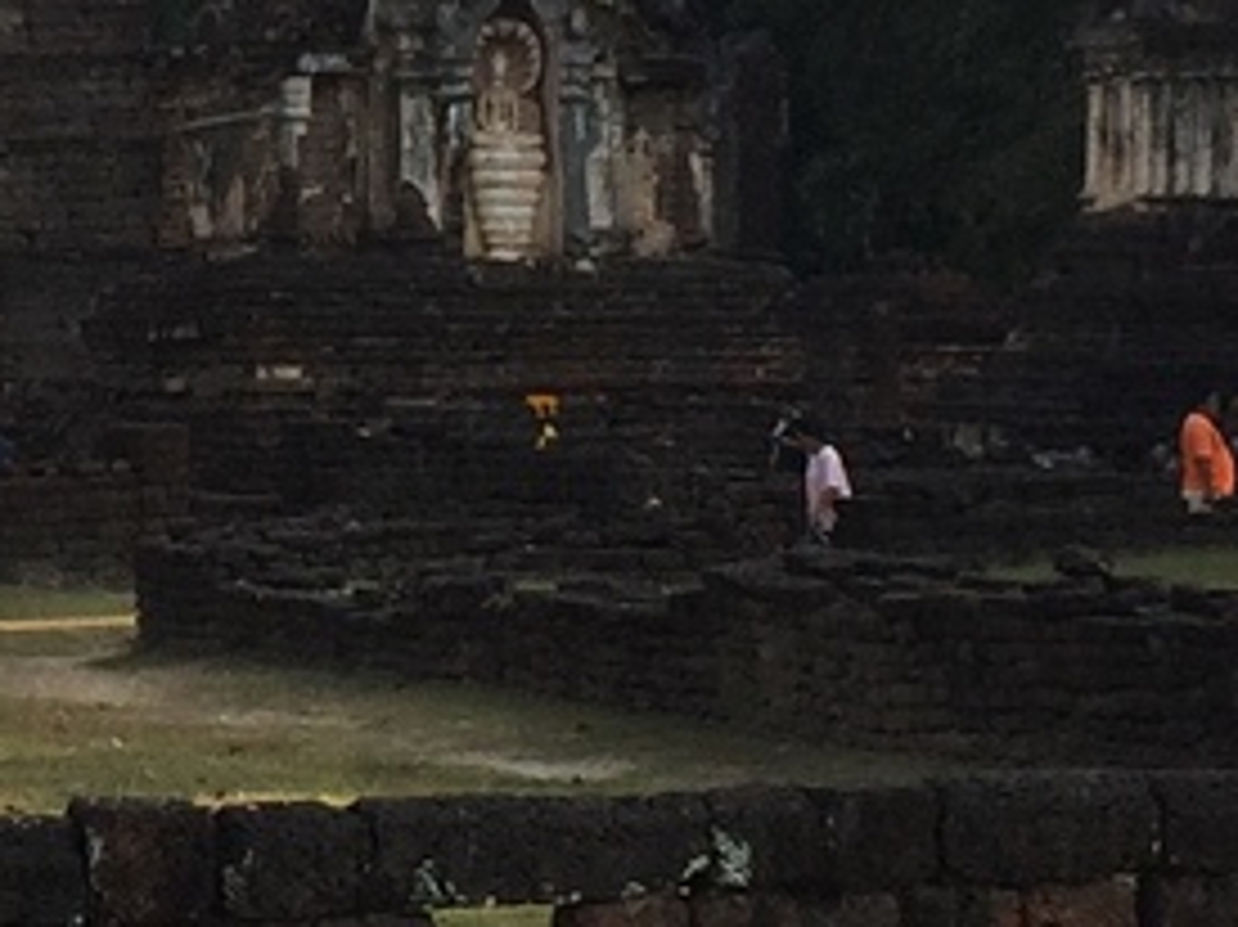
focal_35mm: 169
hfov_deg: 11.6
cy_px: 171
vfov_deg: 8.8
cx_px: -27
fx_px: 6041
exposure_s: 1/1319
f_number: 2.2
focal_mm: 4.15
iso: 32
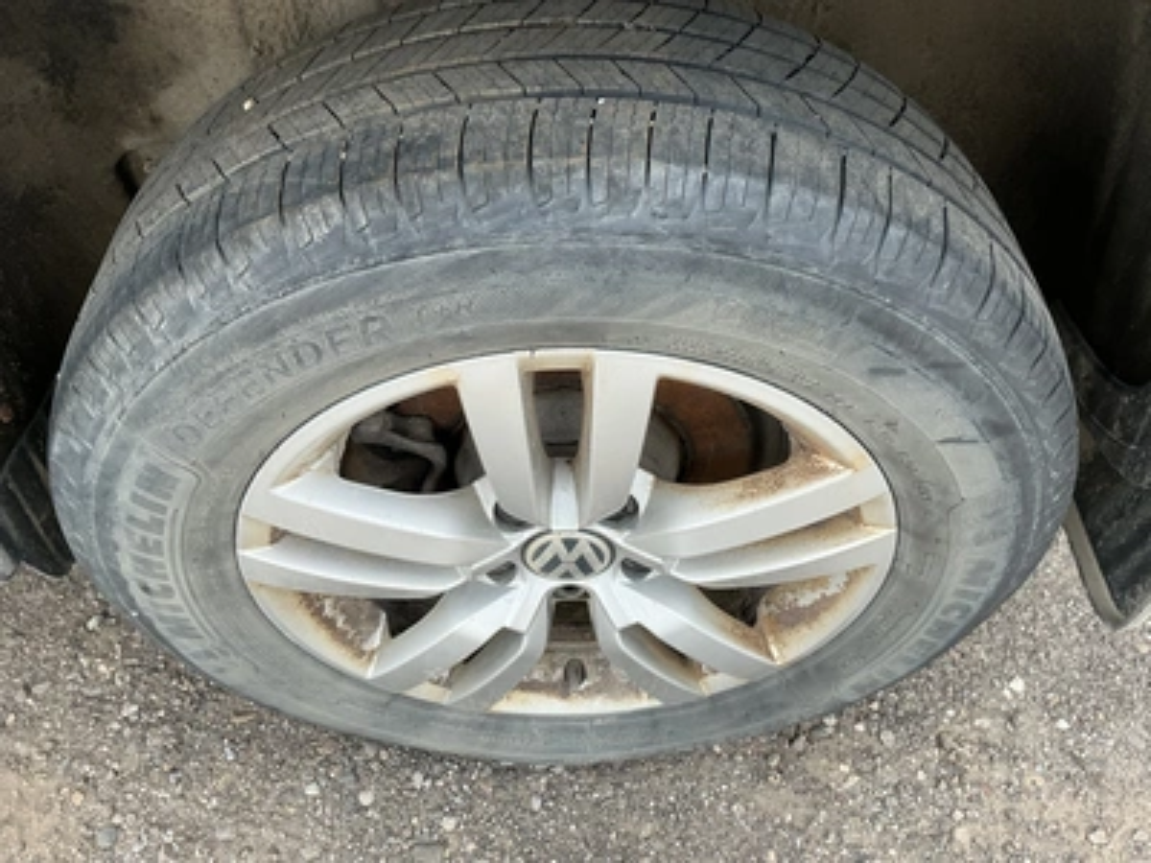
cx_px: 576
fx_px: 931
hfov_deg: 63.4
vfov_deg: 49.7
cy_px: 432
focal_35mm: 28
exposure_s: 1/238
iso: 20
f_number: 1.8
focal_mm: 3
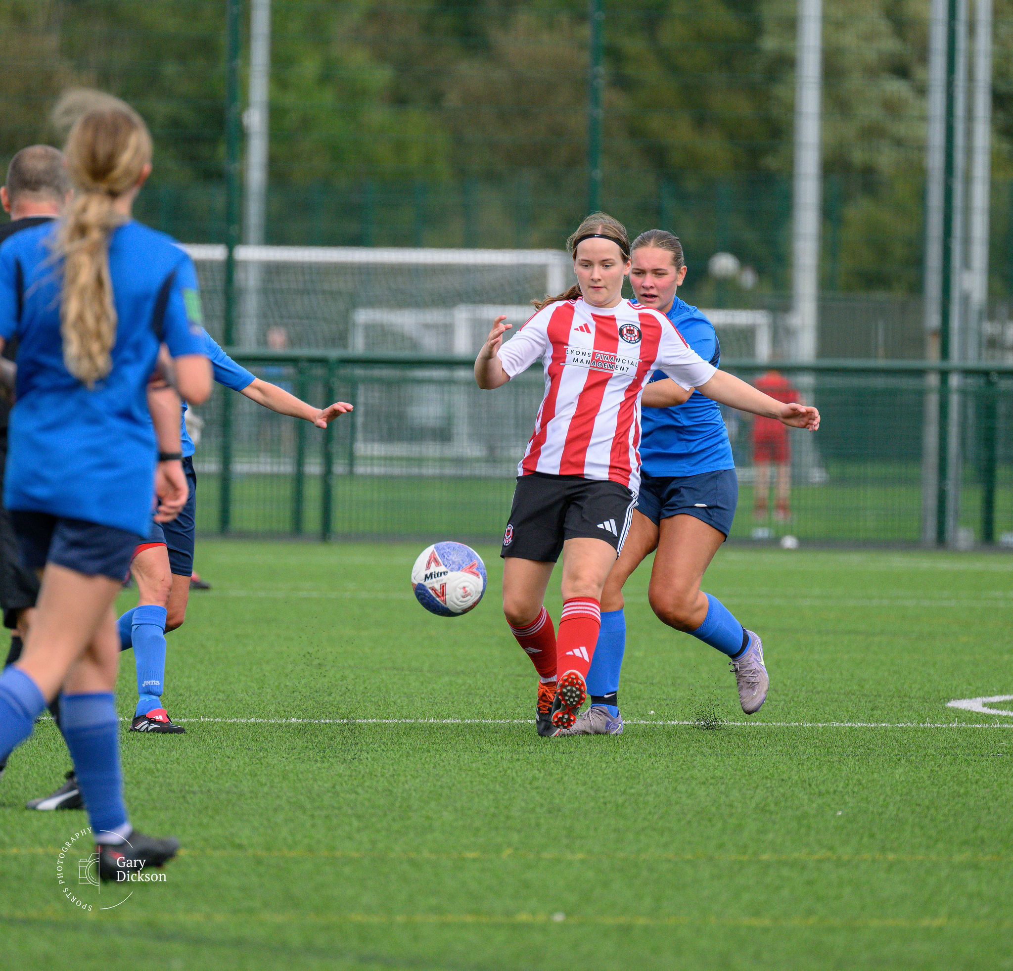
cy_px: 431
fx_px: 18748
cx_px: 534
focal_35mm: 578
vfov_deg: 3.0
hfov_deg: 3.1
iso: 1250
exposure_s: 1/2000
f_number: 5.6
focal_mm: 400
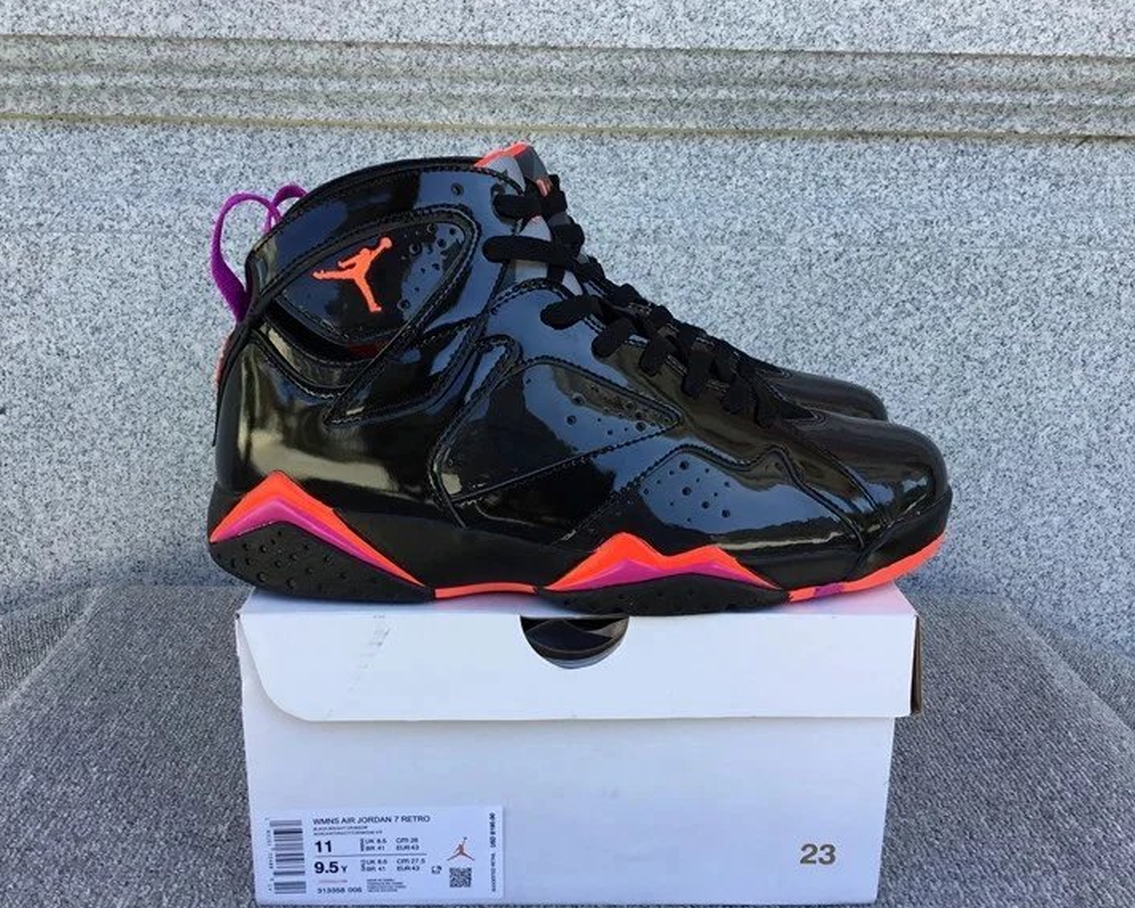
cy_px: 435
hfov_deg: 52.8
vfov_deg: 43.4
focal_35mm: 34
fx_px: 1142
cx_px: 552
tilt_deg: -15.5
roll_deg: -0.9
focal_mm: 3.3
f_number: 2.4
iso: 25
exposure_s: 1/158
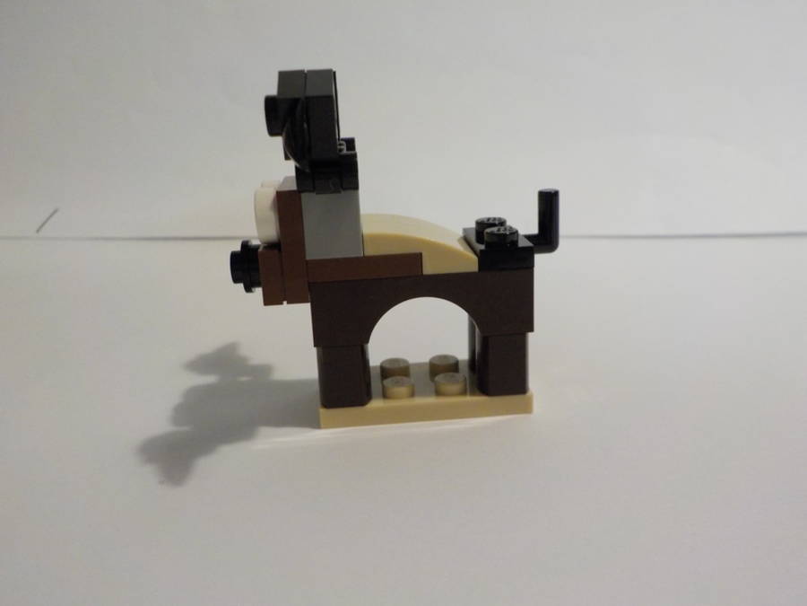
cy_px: 303
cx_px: 404
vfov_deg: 46.8
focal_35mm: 30
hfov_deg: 60.0
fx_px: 699
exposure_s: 1/30
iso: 400
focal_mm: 4.1
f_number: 3.3
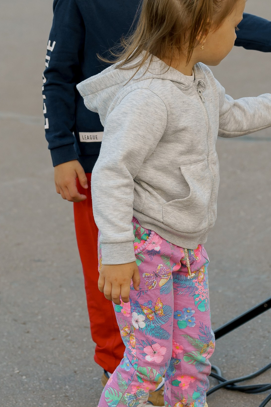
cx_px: 156
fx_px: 1796
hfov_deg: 8.6
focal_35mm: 159
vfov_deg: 12.9
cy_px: 85
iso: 320
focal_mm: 64
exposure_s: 1/200
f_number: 3.5
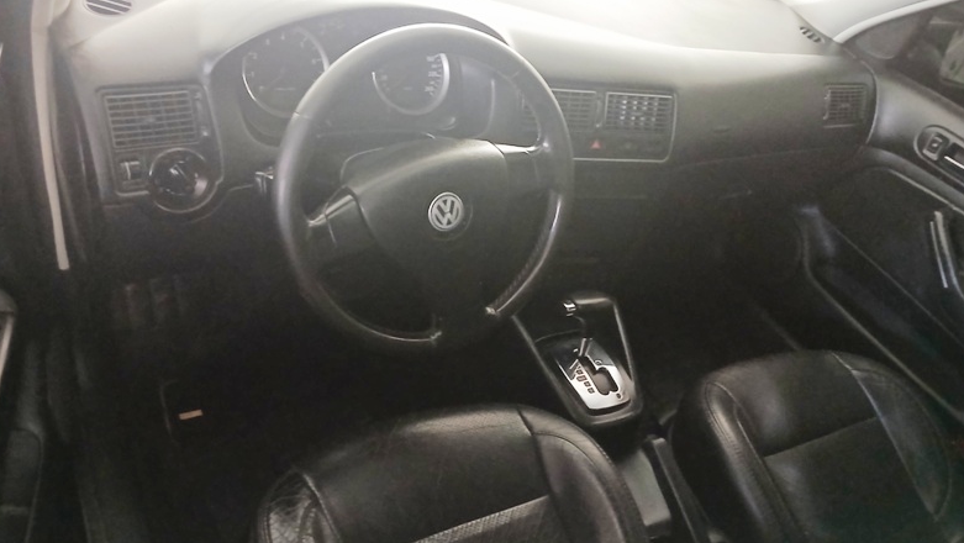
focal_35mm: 29
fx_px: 742
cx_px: 488
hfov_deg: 66.0
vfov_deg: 40.1
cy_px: 323
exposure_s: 1/15
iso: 1250
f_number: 1.8
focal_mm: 3.98
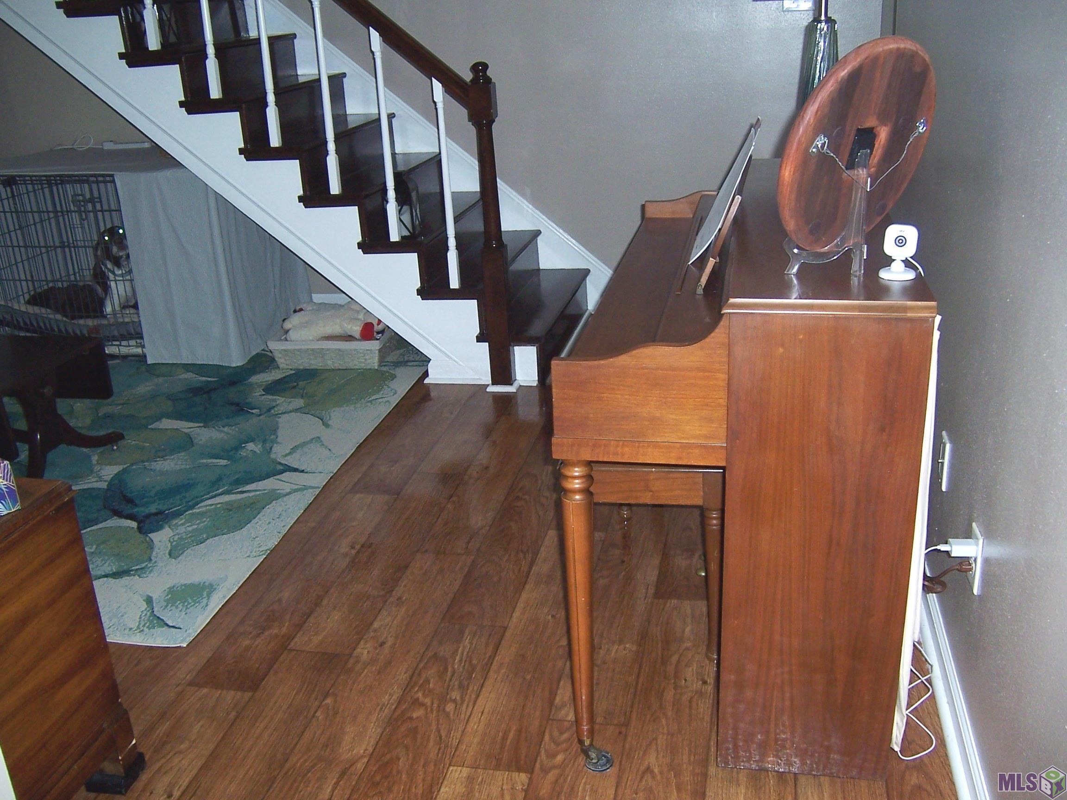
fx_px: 1017
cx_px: 534
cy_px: 400
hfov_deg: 55.4
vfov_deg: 42.9
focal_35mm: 33
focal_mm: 5.5
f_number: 2.8
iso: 80
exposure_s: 1/60
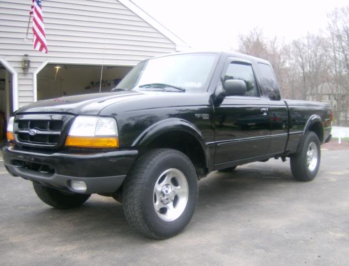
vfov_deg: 40.0
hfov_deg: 51.1
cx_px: 174
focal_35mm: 36
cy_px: 133
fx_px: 365
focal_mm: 6
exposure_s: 1/38.1
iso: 200
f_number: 2.8
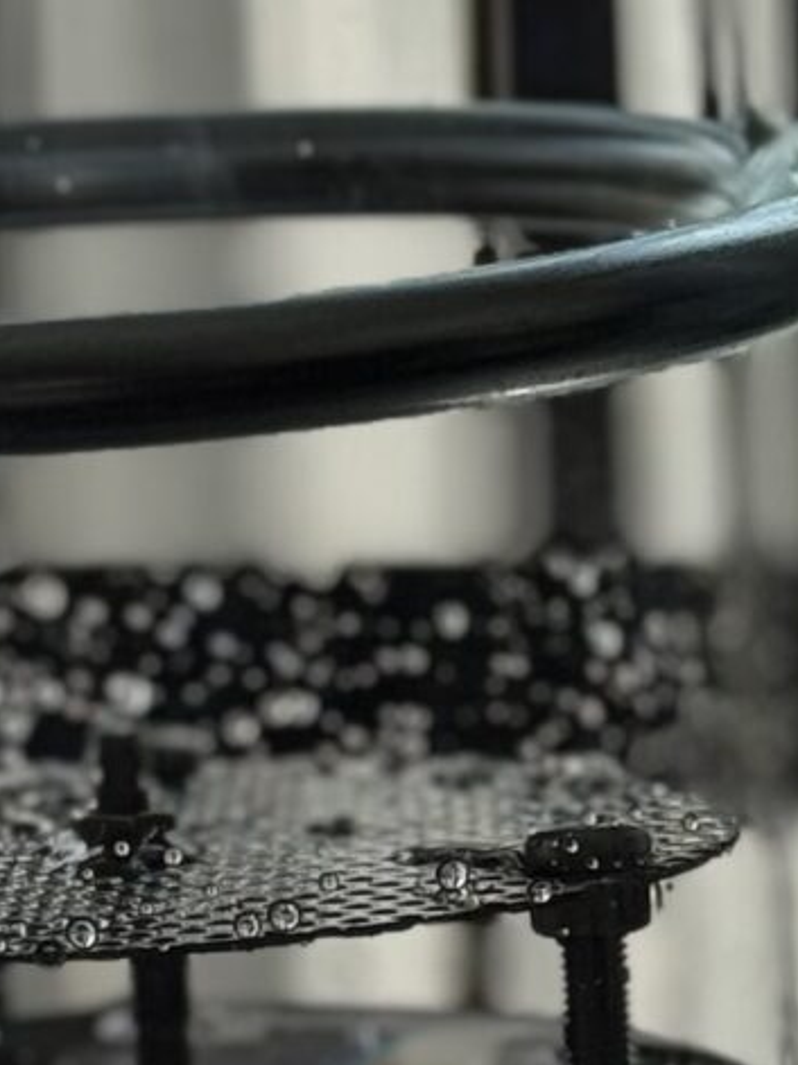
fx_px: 8026
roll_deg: +1.1
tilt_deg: -9.7
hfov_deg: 5.6
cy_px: 705
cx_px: 1151
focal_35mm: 261
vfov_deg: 7.6
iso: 64
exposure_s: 1/2342
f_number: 1.78
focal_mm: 6.76
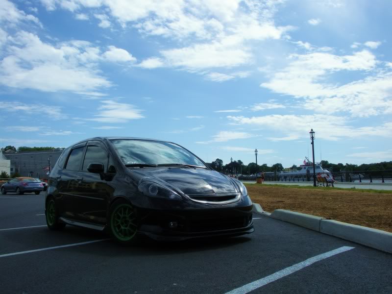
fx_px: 408
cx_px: 196
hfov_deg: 51.4
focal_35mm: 36
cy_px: 147
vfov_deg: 39.7
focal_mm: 6.3
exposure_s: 1/463
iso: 64
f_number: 5.6
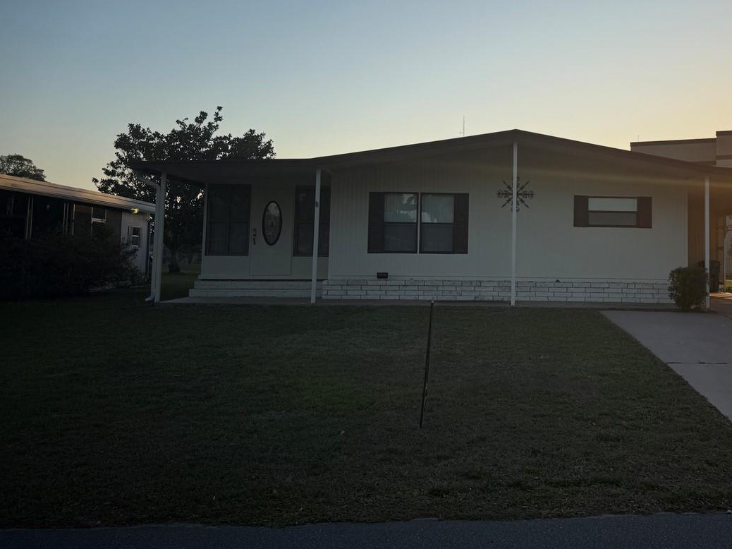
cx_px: 531
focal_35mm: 37
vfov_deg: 38.4
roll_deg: -1.1
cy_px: 198
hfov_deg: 48.6
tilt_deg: +5.7
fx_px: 782
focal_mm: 6.76
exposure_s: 1/3584
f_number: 1.78
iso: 80
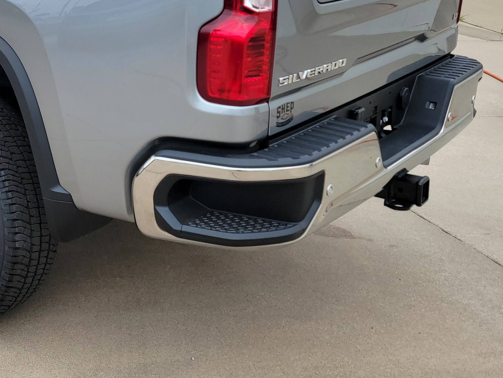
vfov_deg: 25.0
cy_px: 44
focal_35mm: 57
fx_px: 828
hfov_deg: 30.7
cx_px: -29
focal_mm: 6.7
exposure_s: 1/612
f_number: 1.8
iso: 16
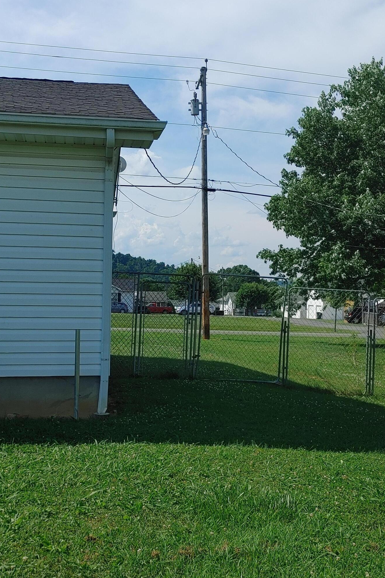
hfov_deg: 29.2
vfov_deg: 42.8
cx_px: 196
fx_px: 738
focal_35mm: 46
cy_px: 289
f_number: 1.8
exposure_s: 1/2941
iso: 50
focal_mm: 4.81
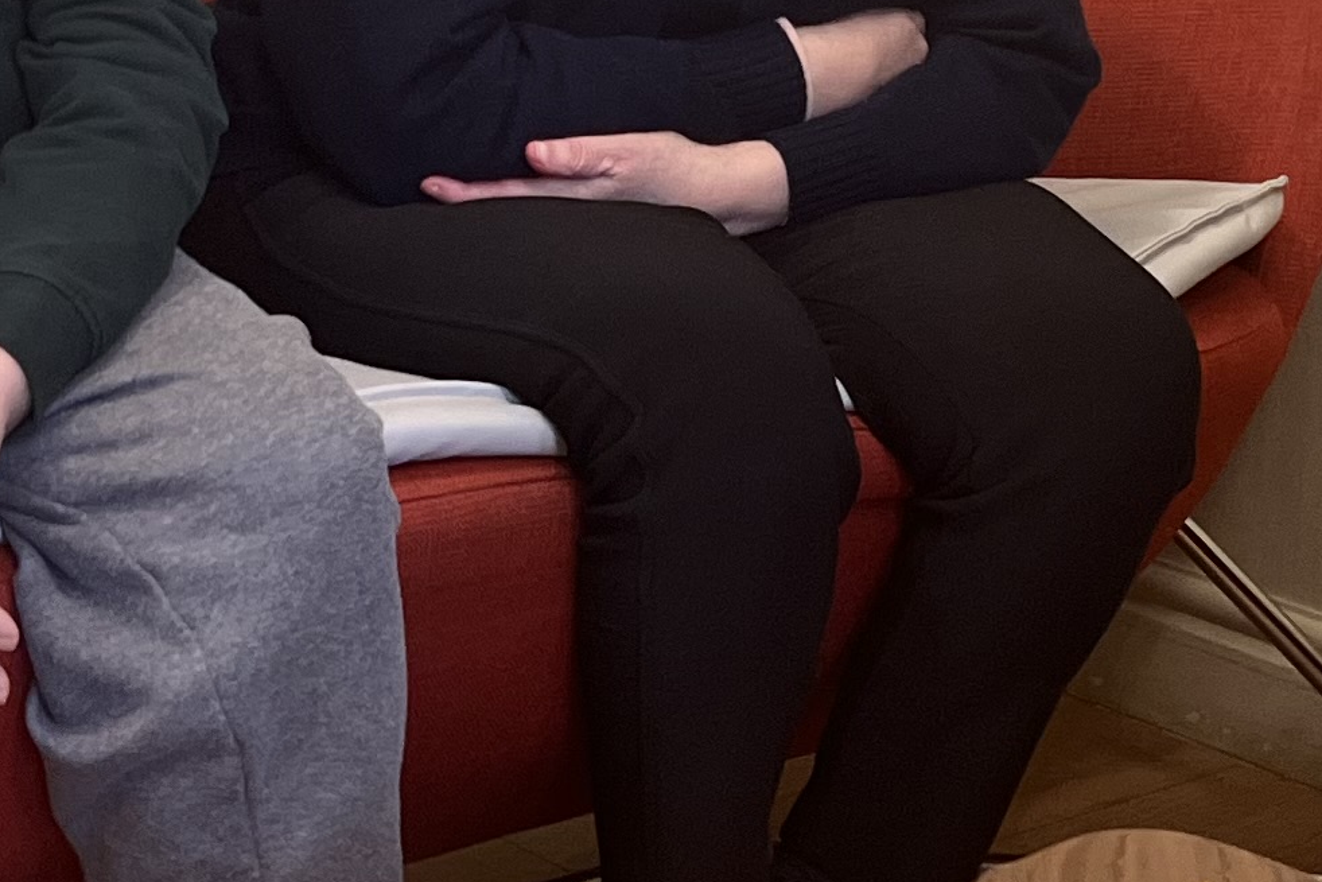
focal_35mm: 111
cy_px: -112
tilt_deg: -7.2
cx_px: 743
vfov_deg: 12.1
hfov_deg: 18.4
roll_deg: -1.7
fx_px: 4076
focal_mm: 5.7
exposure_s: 1/50
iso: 250
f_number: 1.5
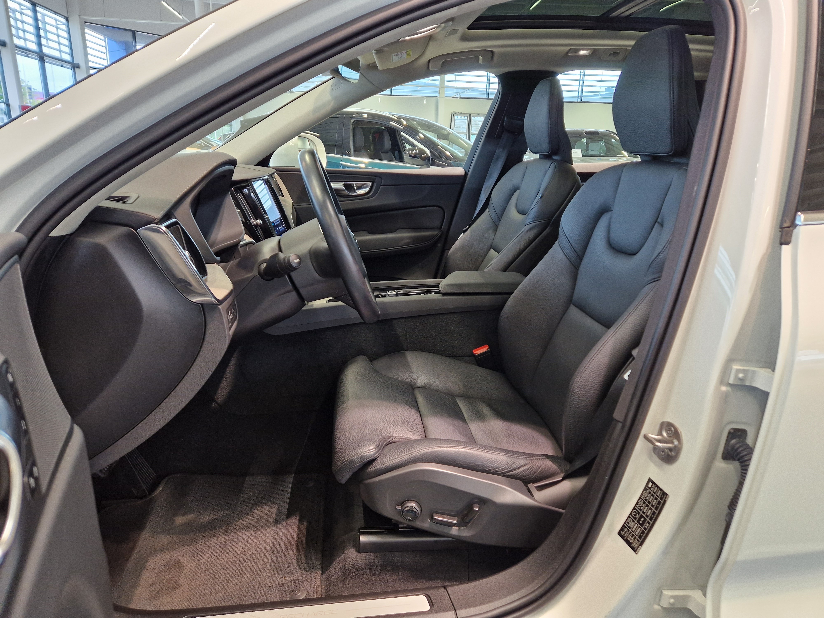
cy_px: 309
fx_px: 547
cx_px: 412
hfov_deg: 73.9
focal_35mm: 23
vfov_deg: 58.9
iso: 160
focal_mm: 5.4
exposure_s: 1/100
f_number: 1.8
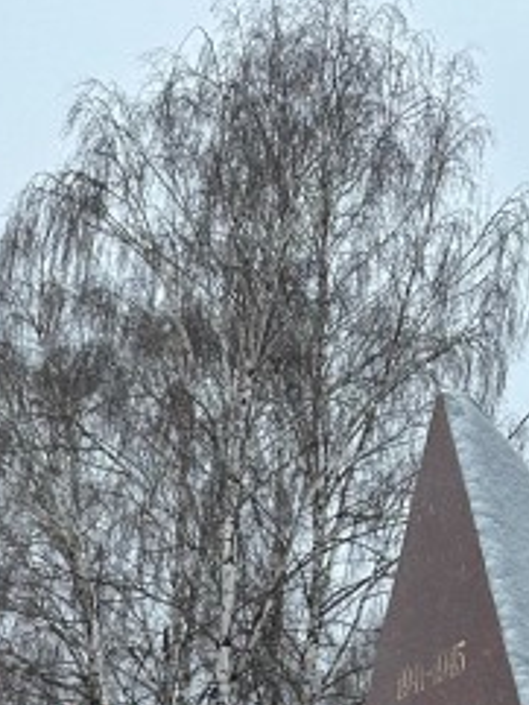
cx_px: -44
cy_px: 1404
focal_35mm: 102
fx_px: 2077
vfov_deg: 15.5
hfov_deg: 14.2
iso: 80
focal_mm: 6.86
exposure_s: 1/1517
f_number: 1.78
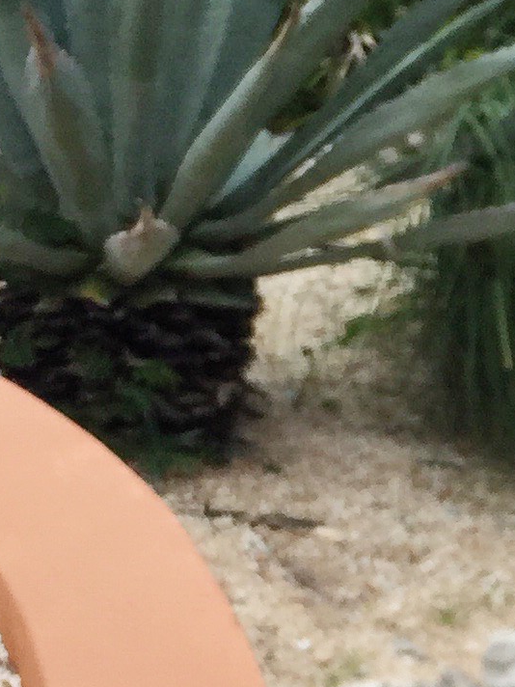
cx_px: 861
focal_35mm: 133
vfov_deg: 14.8
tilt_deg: -24.0
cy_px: 479
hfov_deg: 10.6
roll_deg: -1.3
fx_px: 2638
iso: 32
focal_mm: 4.15
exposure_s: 1/2198
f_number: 2.2
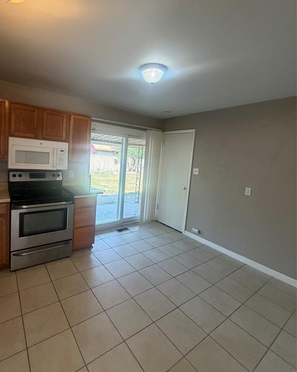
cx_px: 124
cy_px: 174
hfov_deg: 76.4
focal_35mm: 17
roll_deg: -3.8
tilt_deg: -6.4
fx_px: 187
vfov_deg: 89.5
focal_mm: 2.22
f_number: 2.2
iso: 250
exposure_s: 1/120
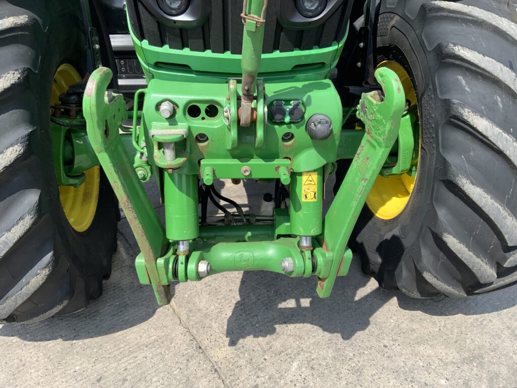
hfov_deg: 61.7
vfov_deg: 48.2
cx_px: 258
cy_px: 194
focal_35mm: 29
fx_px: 433
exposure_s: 1/804
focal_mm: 3
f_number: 1.8
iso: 16
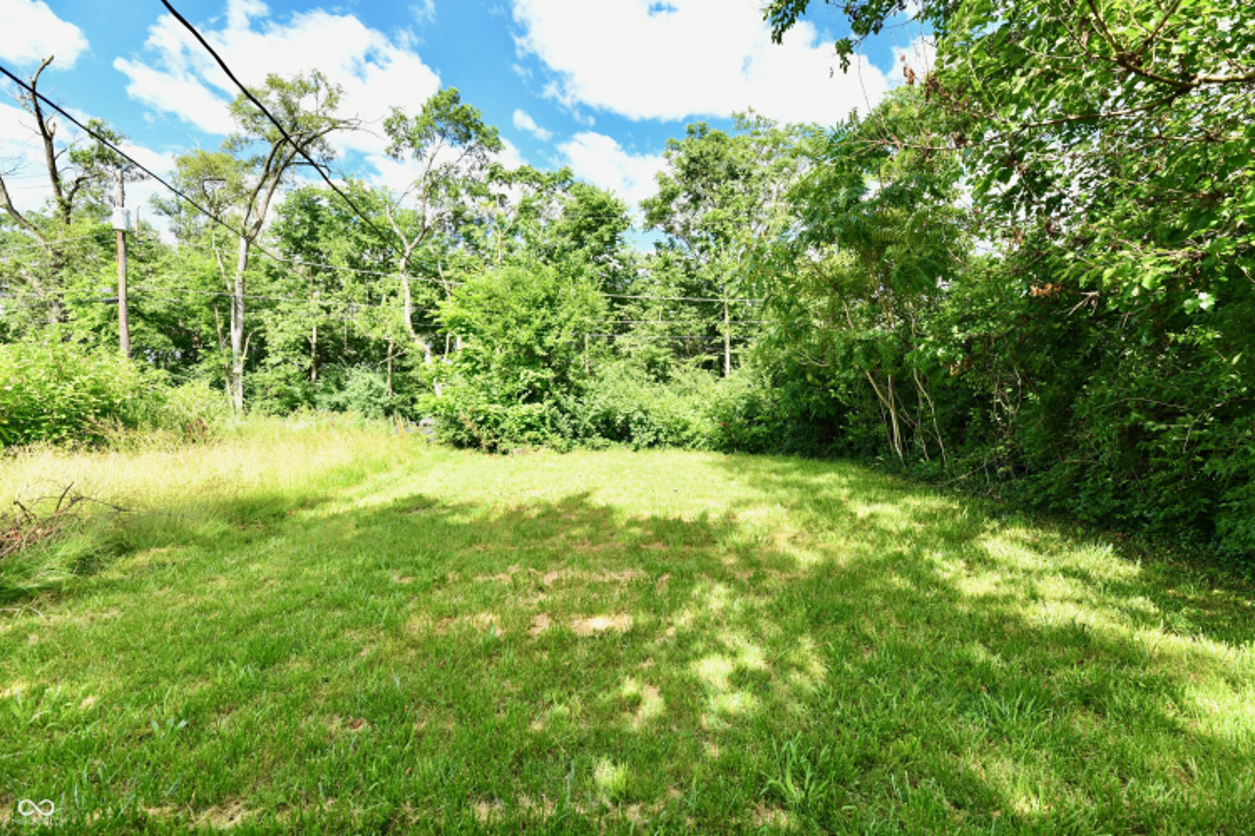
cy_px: 418
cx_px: 628
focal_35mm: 14
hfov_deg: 104.3
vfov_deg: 81.2
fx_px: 488
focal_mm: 14
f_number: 9
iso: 640
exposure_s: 1/320
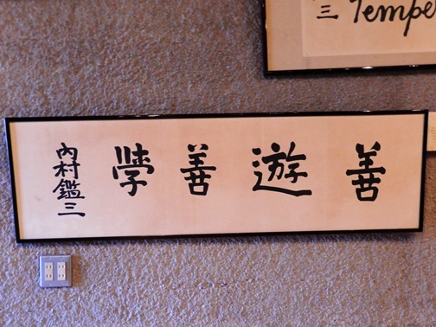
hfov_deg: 69.4
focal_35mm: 25
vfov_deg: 54.9
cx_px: 218
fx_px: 315
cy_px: 164
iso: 320
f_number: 3
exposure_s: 1/8
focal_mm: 4.5
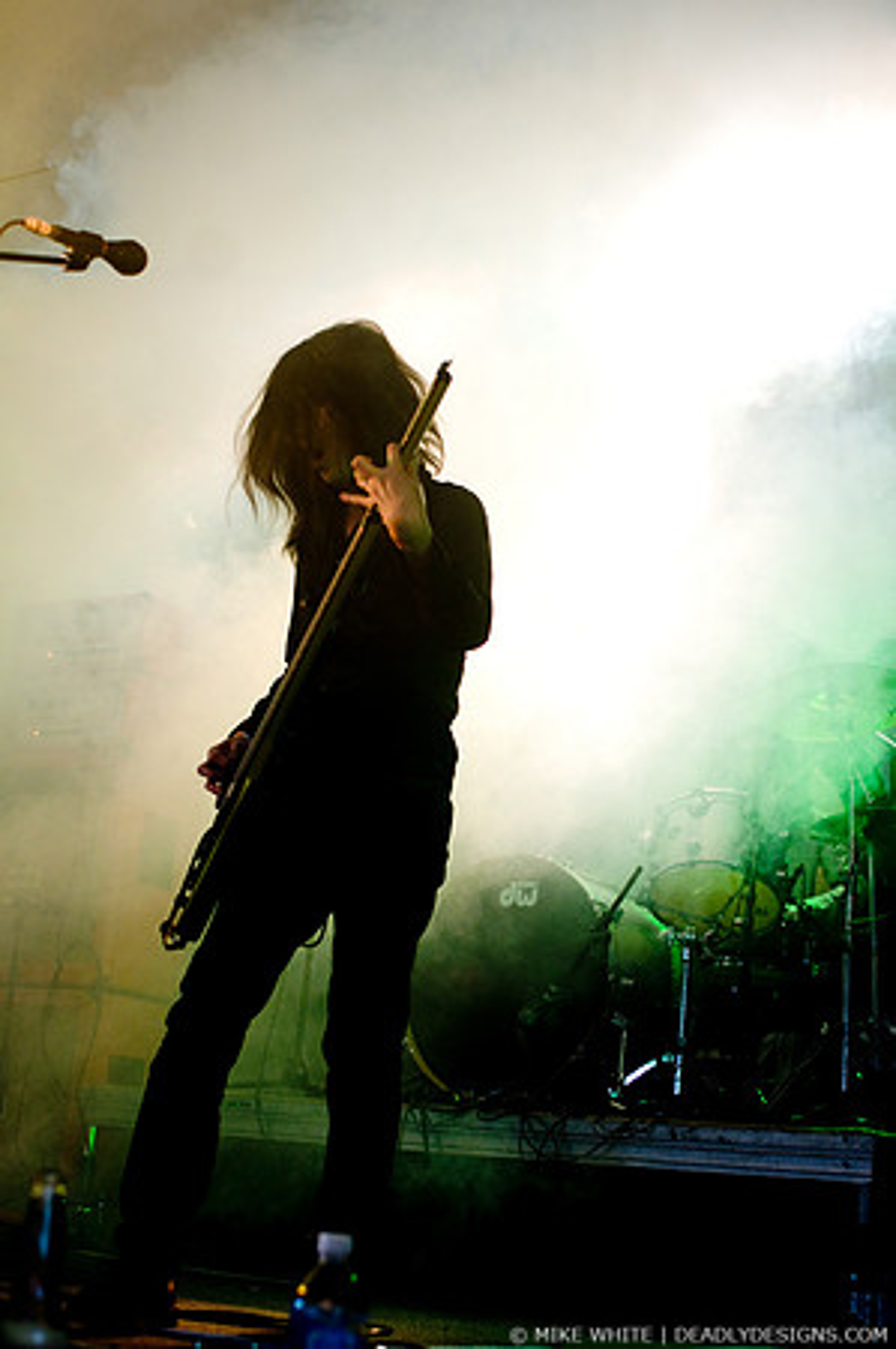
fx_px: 1964
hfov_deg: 25.7
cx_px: 448
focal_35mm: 52
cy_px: 674
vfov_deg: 37.9
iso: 800
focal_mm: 35
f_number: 2.8
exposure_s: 1/160
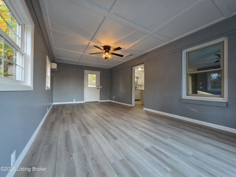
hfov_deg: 106.2
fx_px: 89
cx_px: 118
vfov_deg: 89.9
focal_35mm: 13
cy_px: 88
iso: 250
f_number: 1.9
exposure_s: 1/60
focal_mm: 2.2
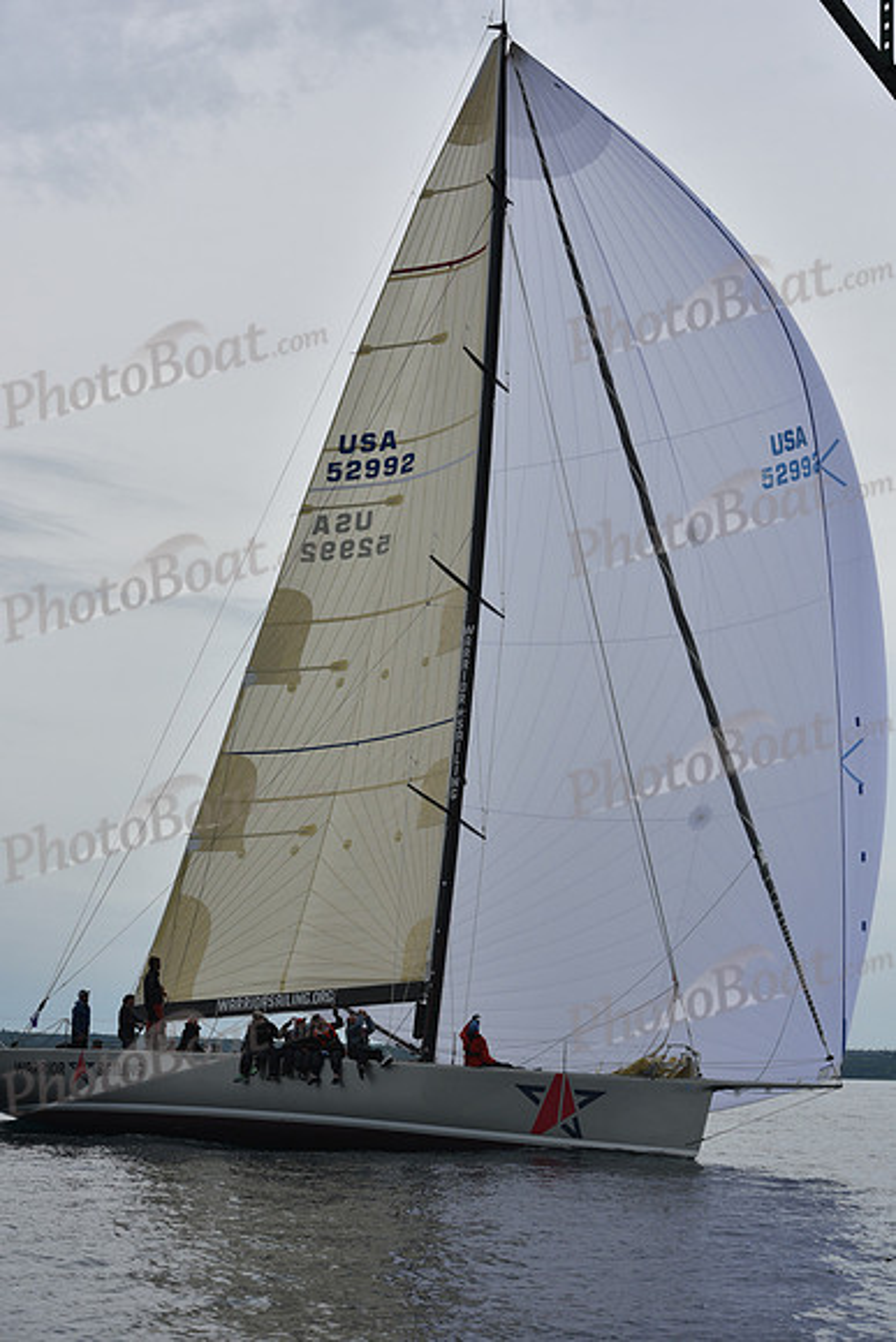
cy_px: 671
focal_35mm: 70
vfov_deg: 28.8
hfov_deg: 19.5
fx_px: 2612
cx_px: 448
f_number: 9
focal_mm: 70
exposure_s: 1/800
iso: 250
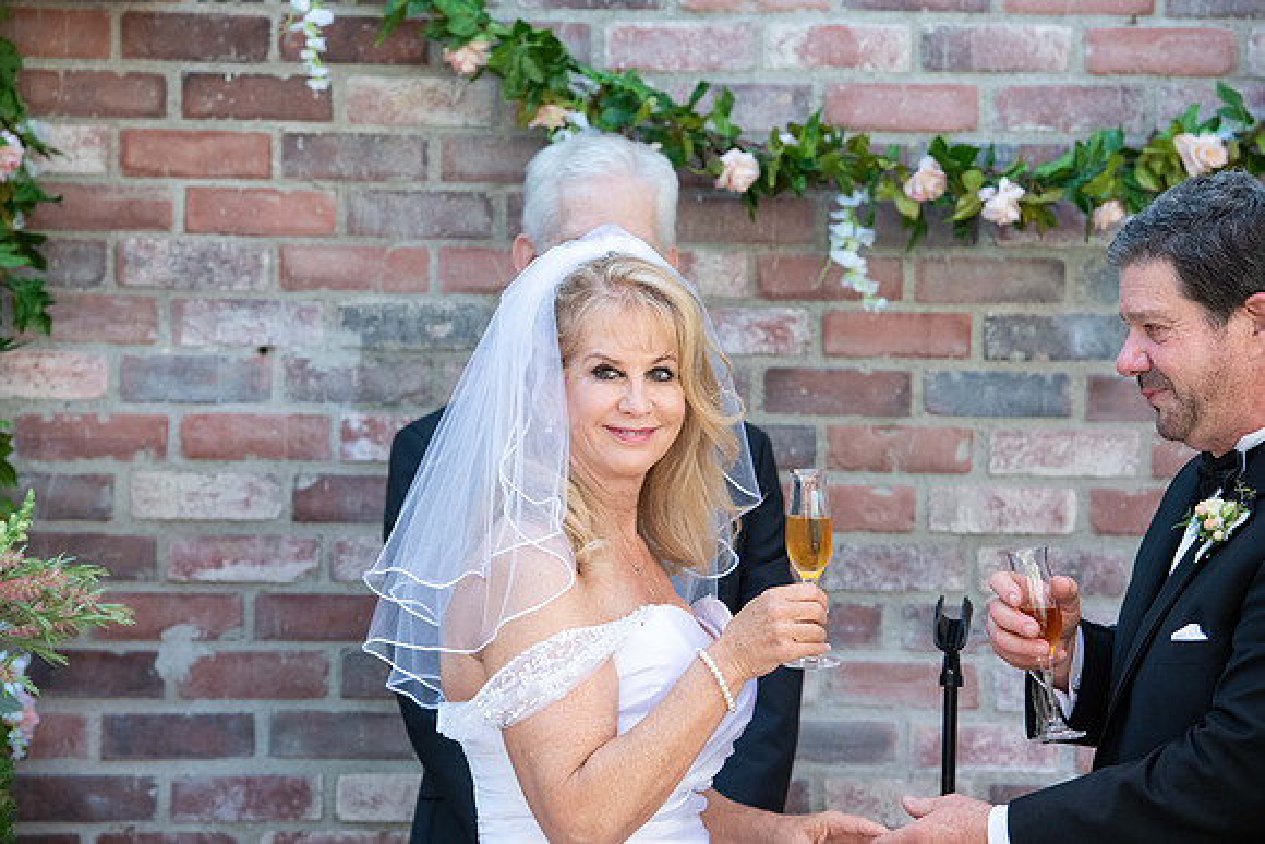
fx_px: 5272
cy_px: 422
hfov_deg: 13.7
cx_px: 632
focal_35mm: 150
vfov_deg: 9.2
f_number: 5
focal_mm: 150
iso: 1250
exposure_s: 1/800
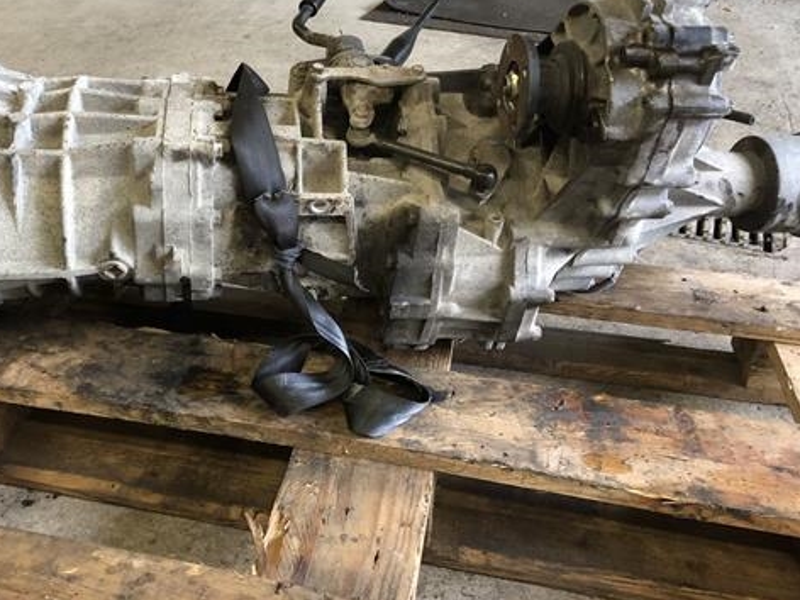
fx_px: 878
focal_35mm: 38
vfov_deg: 37.5
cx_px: 288
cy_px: 222
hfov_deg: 48.4
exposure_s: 1/17
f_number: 1.8
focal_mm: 3.99
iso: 64
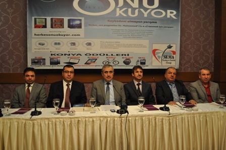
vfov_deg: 43.5
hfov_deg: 62.0
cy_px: 75
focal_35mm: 30
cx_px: 113
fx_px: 188
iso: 800
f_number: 3.8
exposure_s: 1/50
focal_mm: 20
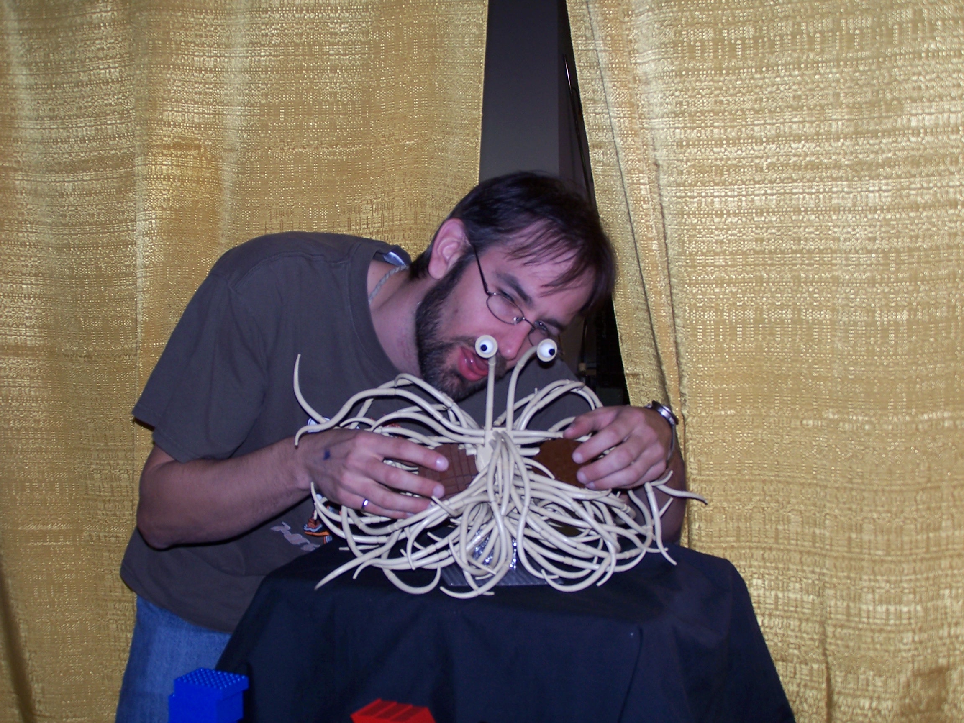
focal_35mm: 56
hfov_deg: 34.3
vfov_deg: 26.1
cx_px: 482
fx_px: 1560
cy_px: 362
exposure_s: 1/60
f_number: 3.1
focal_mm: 9.3
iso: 80
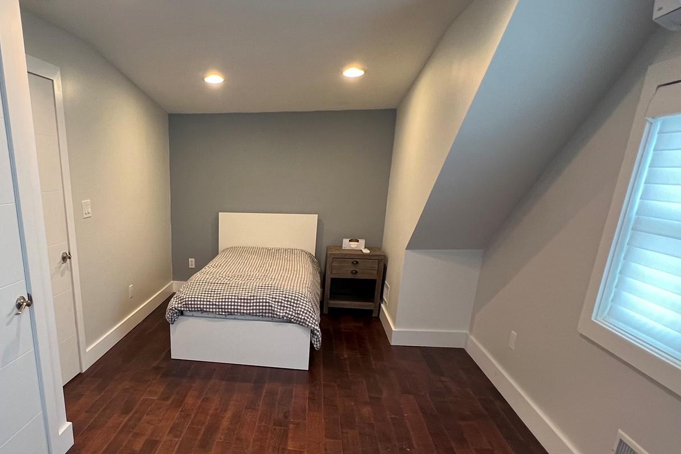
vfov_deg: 53.7
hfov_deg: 73.2
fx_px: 435
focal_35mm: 23
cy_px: 314
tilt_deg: -15.8
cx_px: 214
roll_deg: +1.2
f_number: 1.8
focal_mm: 1.57
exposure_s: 1/60
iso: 200
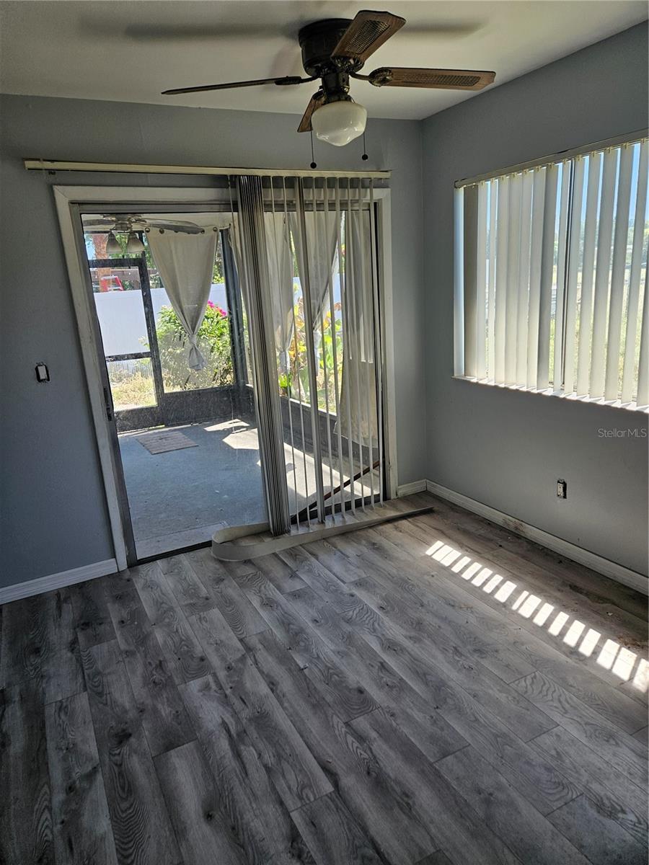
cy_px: 432
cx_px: 324
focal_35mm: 23
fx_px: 575
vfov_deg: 73.9
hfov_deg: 58.9
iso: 40
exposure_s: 1/224
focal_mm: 5.4
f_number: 1.8
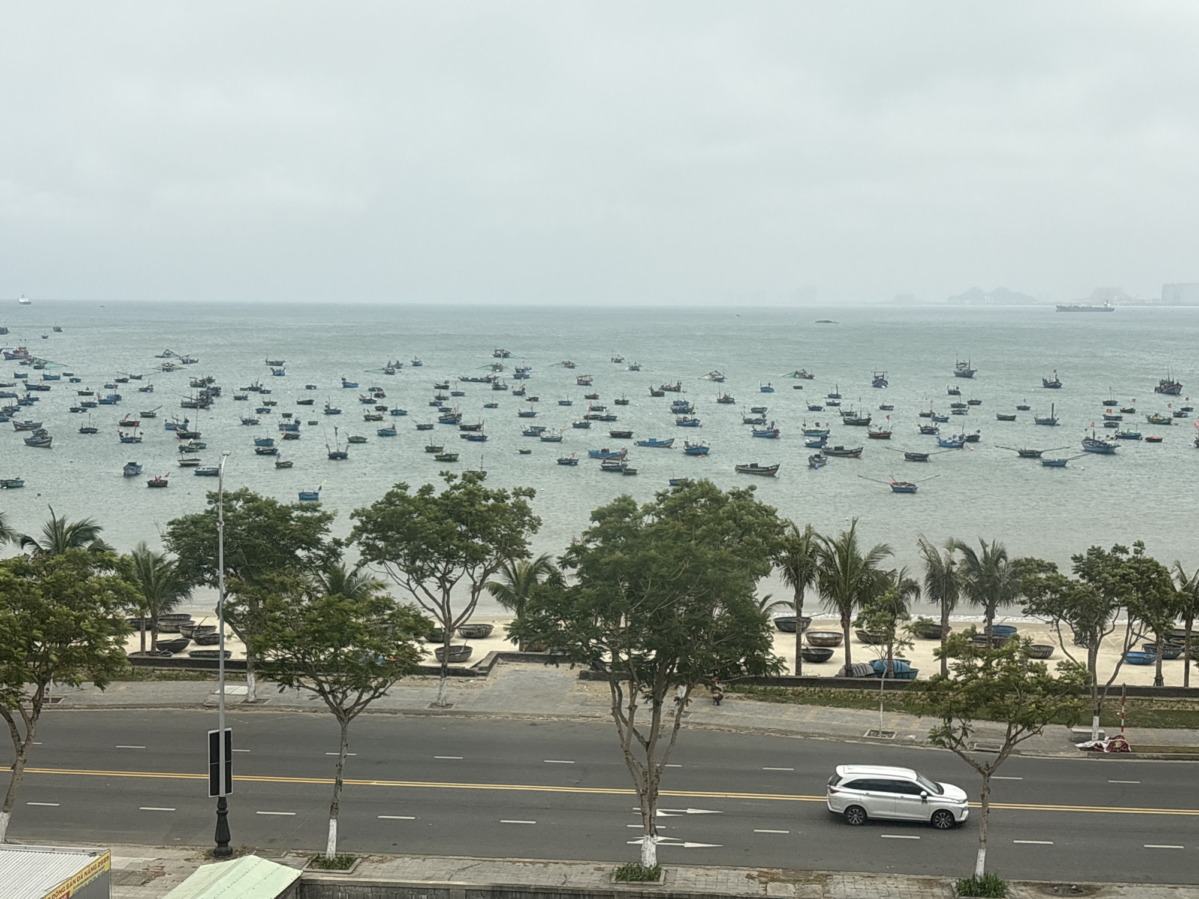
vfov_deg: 28.0
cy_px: 450
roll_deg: +0.2
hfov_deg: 36.8
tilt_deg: -5.6
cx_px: 600
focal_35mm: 52
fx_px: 1801
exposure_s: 1/3448
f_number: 1.6
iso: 32
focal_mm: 5.96
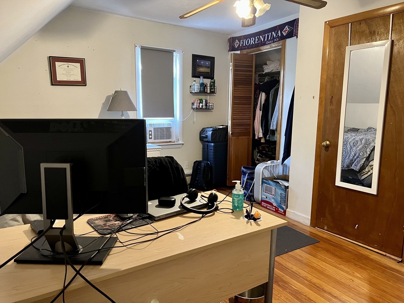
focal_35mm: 26
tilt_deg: -9.0
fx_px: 303
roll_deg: -0.3
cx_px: 202
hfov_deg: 67.3
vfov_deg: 53.1
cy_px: 152
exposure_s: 1/40
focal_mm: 5.7
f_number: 1.5
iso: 400
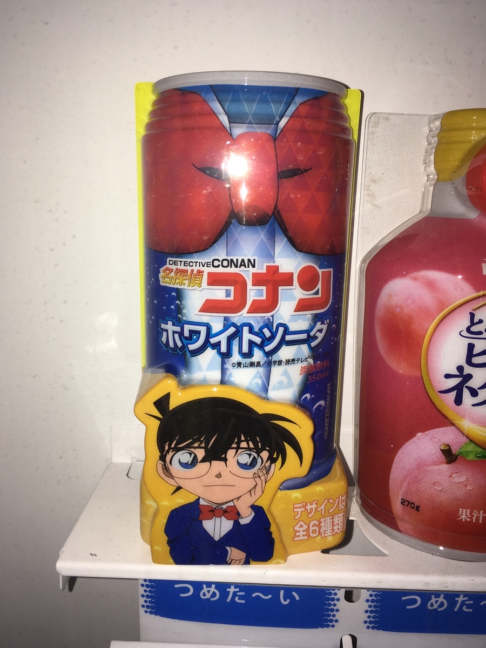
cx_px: 243
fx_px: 543
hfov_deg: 48.2
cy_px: 324
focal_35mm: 29
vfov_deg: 61.7
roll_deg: -1.8
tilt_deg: -14.9
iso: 25
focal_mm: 4.15
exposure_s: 1/128
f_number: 2.2
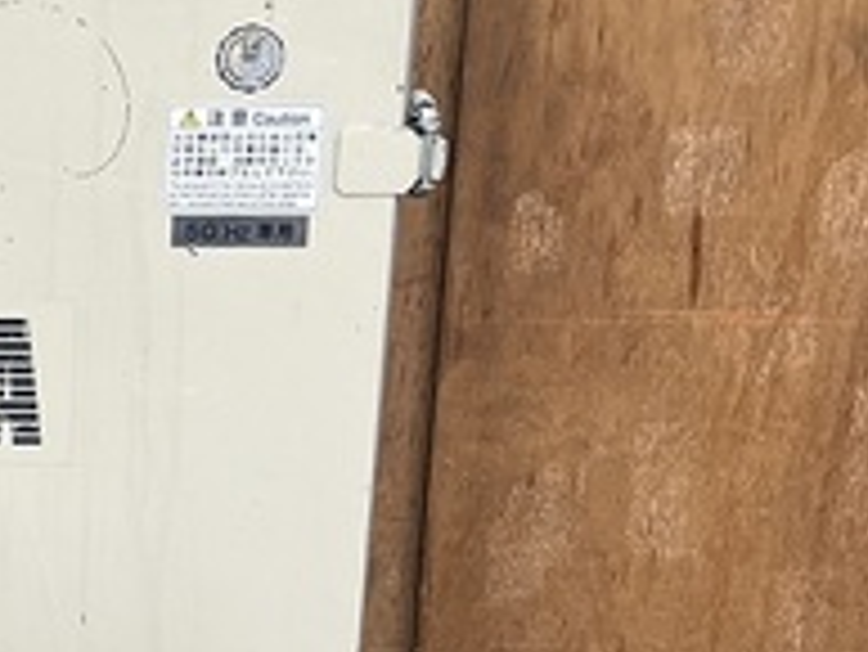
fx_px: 2158
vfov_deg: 17.2
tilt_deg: -18.6
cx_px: -202
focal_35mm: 86
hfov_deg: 21.0
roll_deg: +1.4
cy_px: 310
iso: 125
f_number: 1.6
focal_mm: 5.1
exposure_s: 1/121
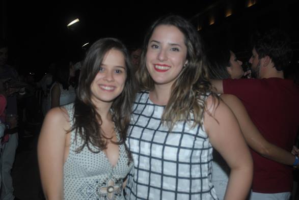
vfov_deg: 29.9
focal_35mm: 45
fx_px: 374
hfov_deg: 43.6
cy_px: 100
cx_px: 150
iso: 200
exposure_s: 1/200
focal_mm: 30
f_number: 4.5
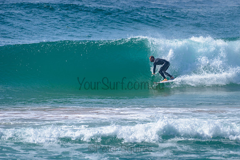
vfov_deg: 2.2
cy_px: 62
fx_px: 4085
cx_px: 147
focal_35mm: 613
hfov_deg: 3.4
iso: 110
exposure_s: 1/2000
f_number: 5.6
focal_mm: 500
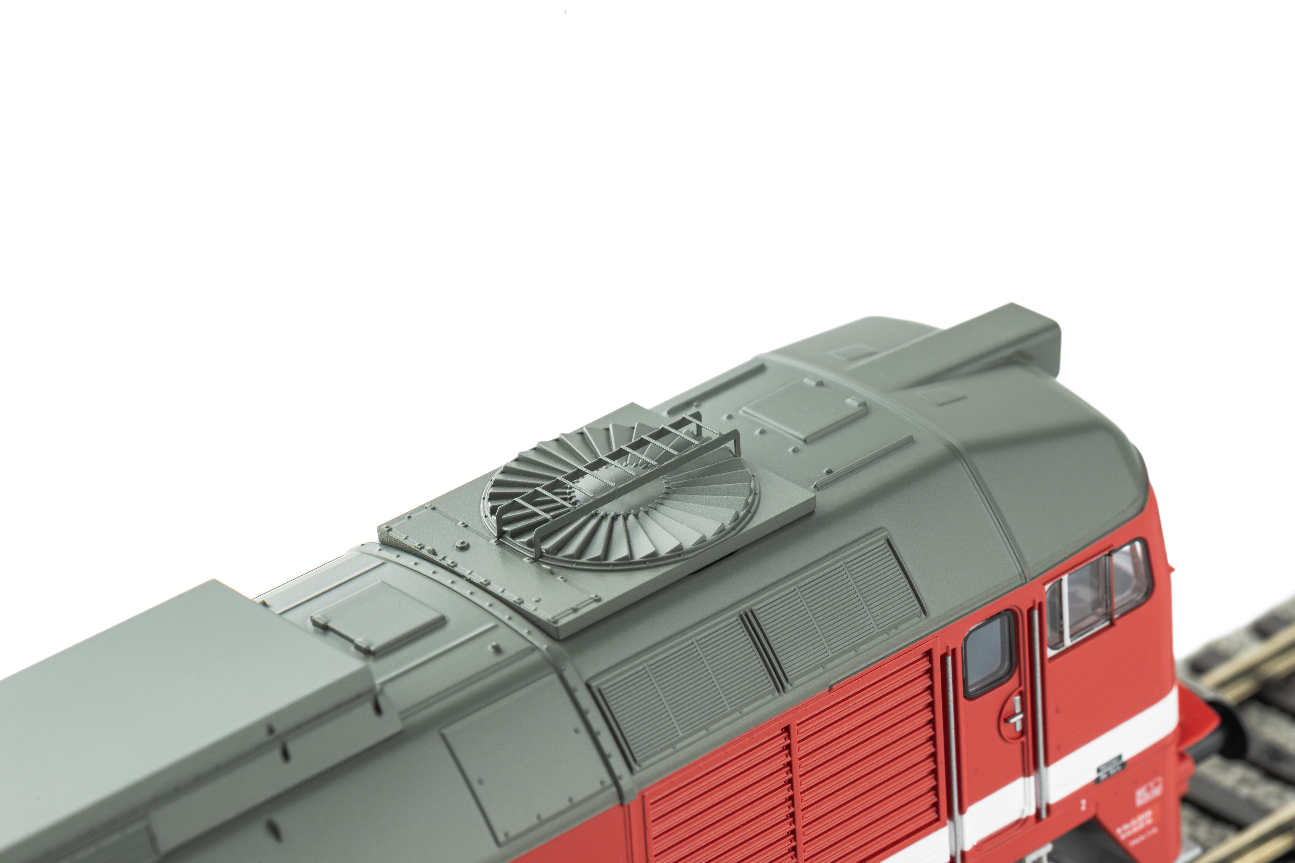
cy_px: 432
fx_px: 3777
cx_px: 648
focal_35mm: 105
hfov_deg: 19.5
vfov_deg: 13.0
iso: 100
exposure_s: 1/15
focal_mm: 105
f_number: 20
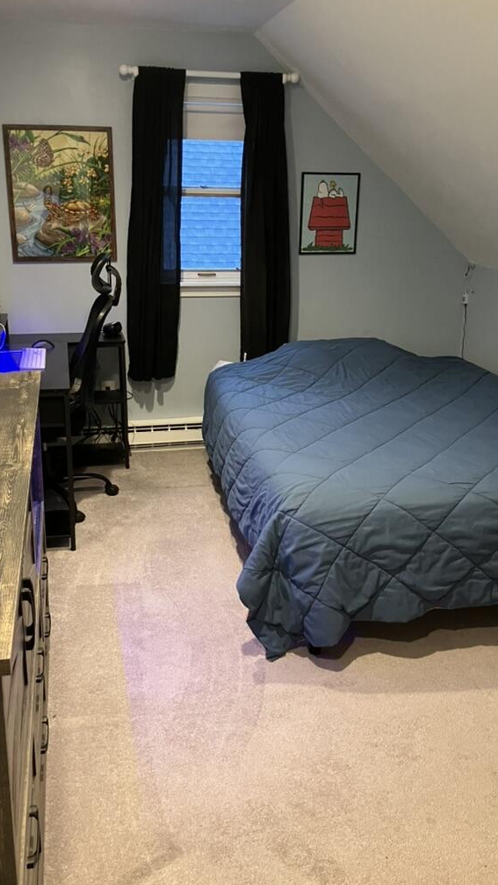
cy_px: 440
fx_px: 728
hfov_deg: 37.7
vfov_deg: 62.6
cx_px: 216
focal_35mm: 31
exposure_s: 1/40
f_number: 1.8
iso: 400
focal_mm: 3.99
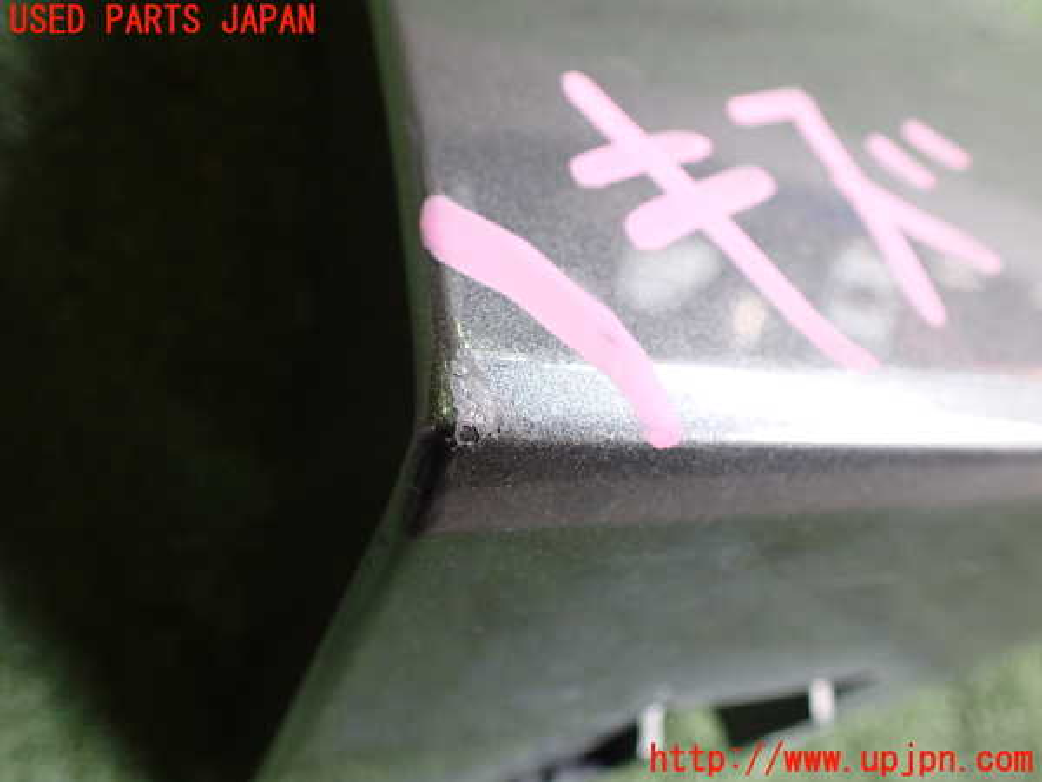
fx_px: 903
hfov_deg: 60.0
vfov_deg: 46.8
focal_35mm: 30
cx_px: 521
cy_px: 391
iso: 640
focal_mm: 5.4
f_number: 2.3
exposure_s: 1/125
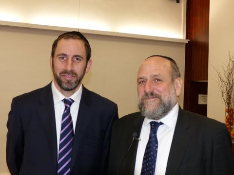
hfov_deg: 36.8
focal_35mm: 52
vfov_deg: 28.0
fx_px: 352
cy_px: 88
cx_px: 117
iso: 320
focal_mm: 9.4
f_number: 2.8
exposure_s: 1/50
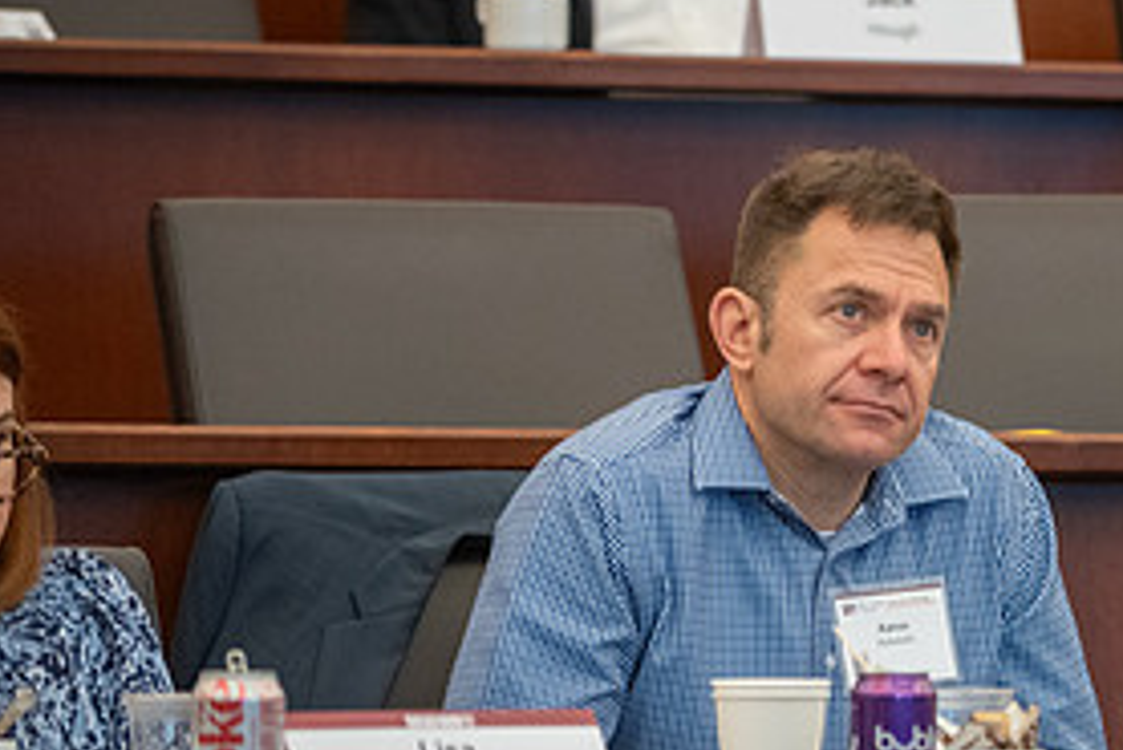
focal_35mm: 378
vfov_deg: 3.6
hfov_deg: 5.4
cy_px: 472
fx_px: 11797
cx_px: 1103
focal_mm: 180
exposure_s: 1/160
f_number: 2.8
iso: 2000
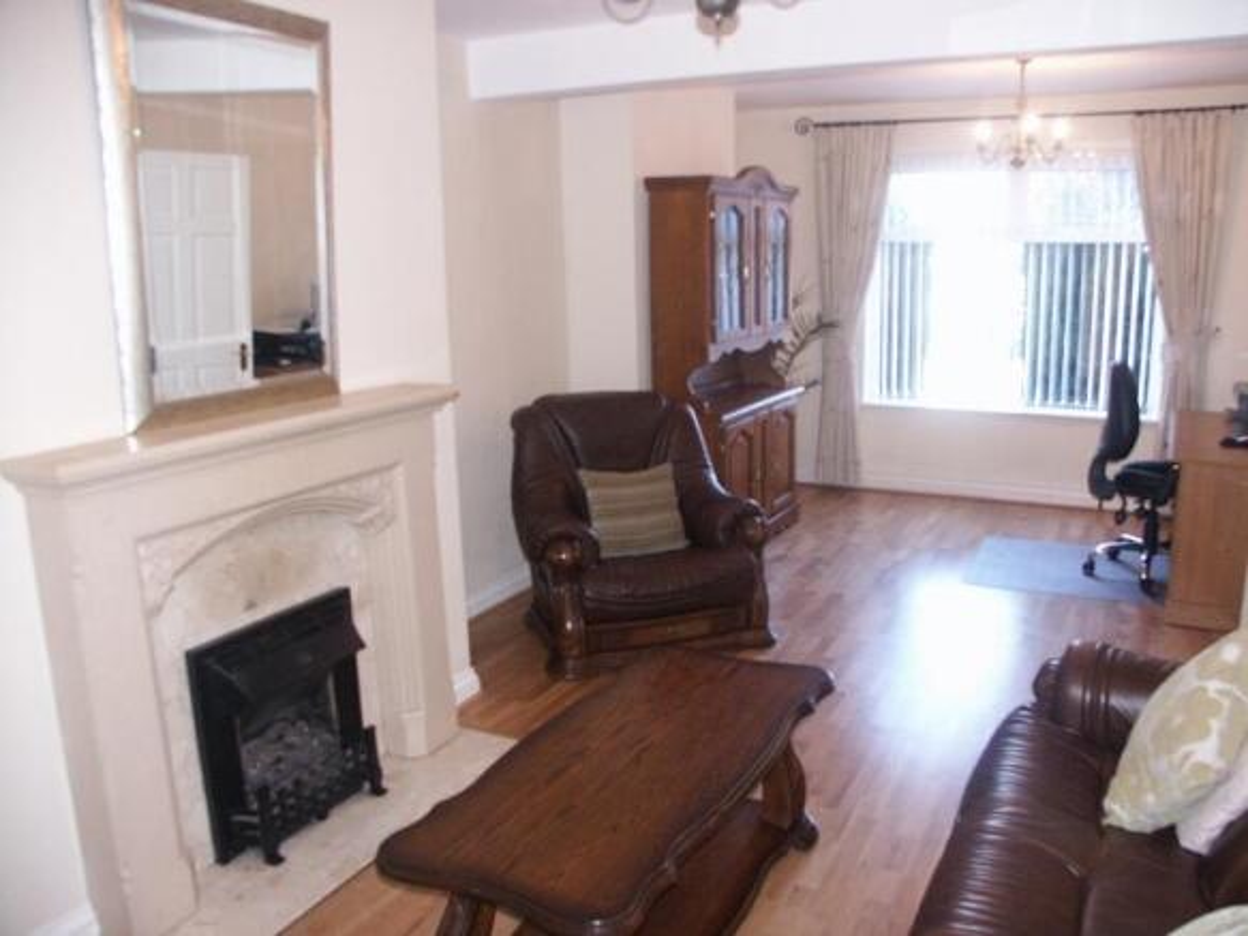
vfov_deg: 49.7
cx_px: 624
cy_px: 468
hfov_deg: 63.5
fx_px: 1009
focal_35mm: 28
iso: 200
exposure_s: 1/45
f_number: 2.8
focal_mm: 7.37
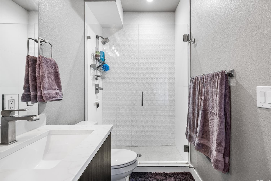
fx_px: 128
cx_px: 141
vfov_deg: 70.4
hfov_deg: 93.2
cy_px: 90
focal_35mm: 17
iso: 200
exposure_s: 1.6
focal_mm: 16
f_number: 8
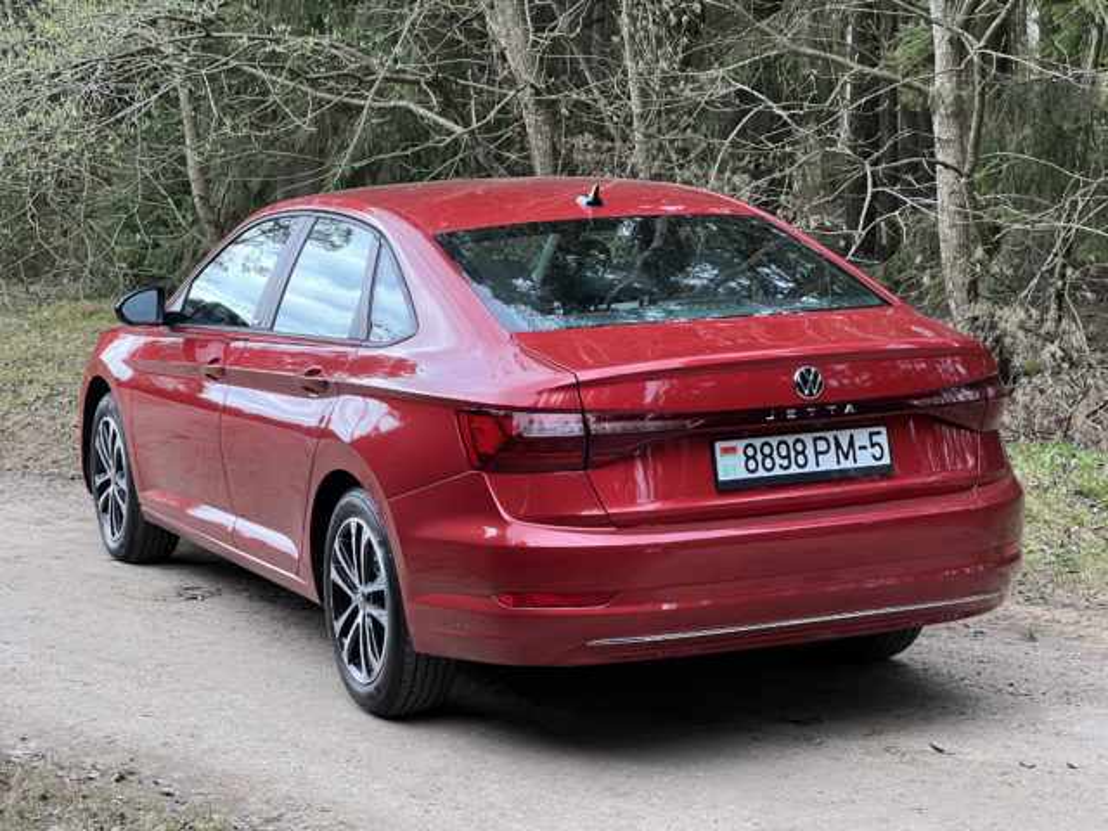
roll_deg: +1.6
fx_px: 2465
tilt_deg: -8.0
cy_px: 416
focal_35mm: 77
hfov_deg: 25.3
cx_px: 554
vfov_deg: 19.1
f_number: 2.8
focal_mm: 9
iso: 200
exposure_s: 1/99
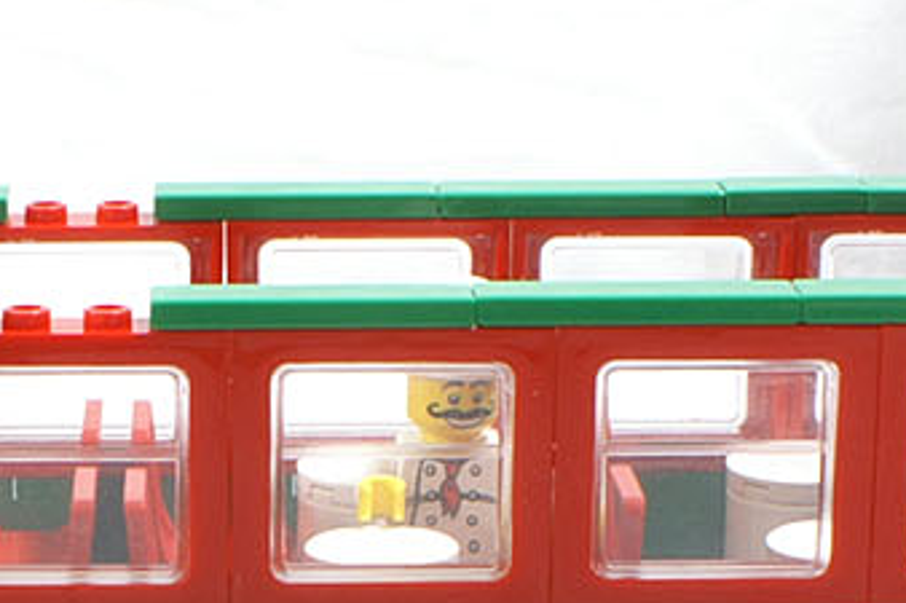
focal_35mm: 142
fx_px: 3572
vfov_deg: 9.5
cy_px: 793
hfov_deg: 14.4
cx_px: 147
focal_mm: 20
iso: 100
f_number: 25
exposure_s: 8
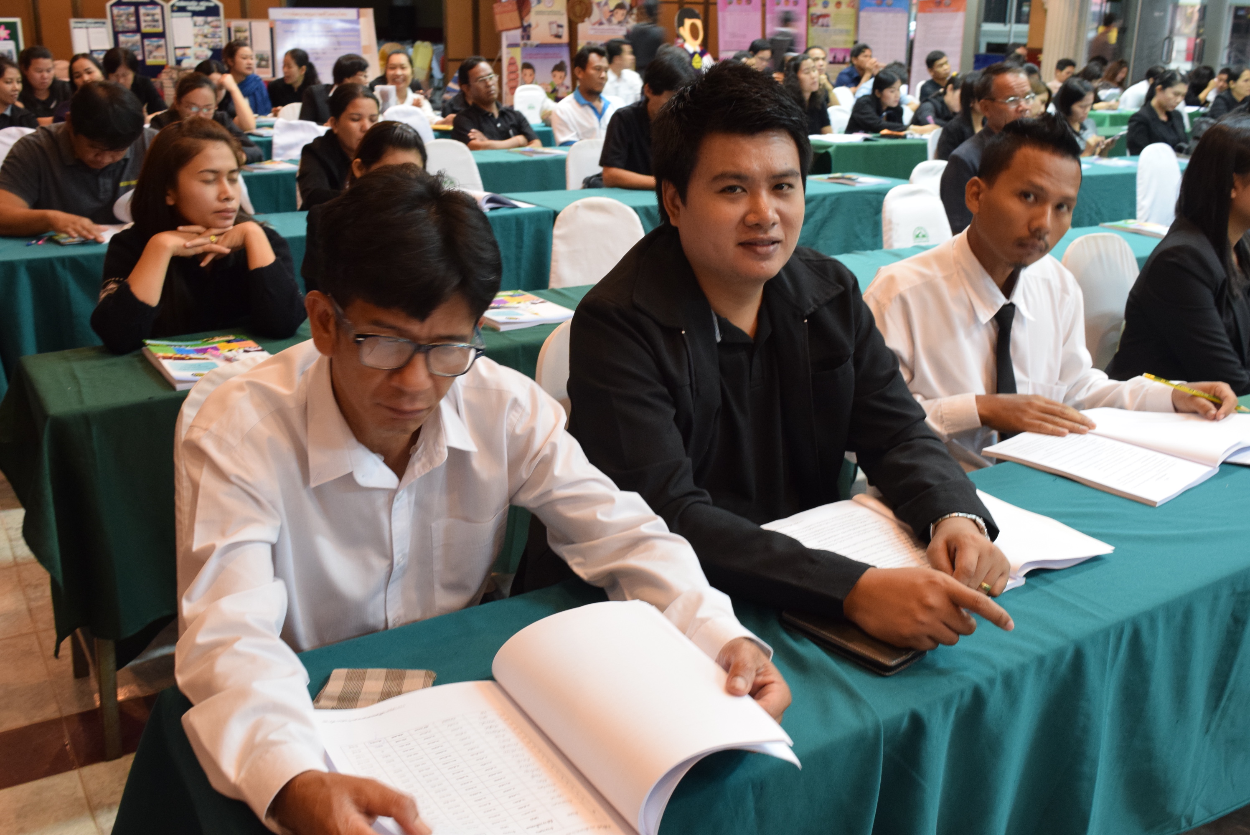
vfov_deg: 40.0
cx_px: 625
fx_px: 1147
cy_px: 418
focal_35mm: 33
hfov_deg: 57.2
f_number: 5.6
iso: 1600
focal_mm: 22
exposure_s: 1/8
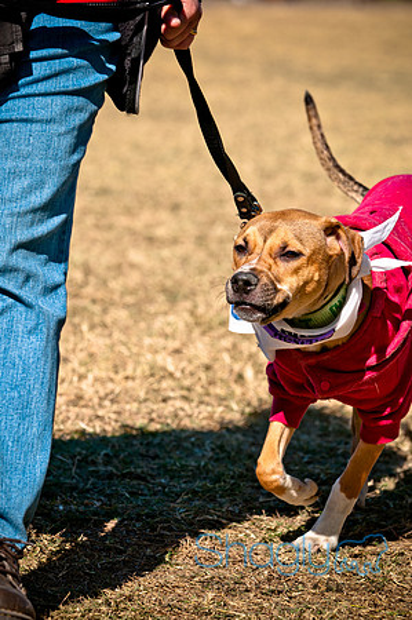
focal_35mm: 202
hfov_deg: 6.8
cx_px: 206
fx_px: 3484
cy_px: 310
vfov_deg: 10.2
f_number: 5.6
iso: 200
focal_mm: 135
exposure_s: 1/1250
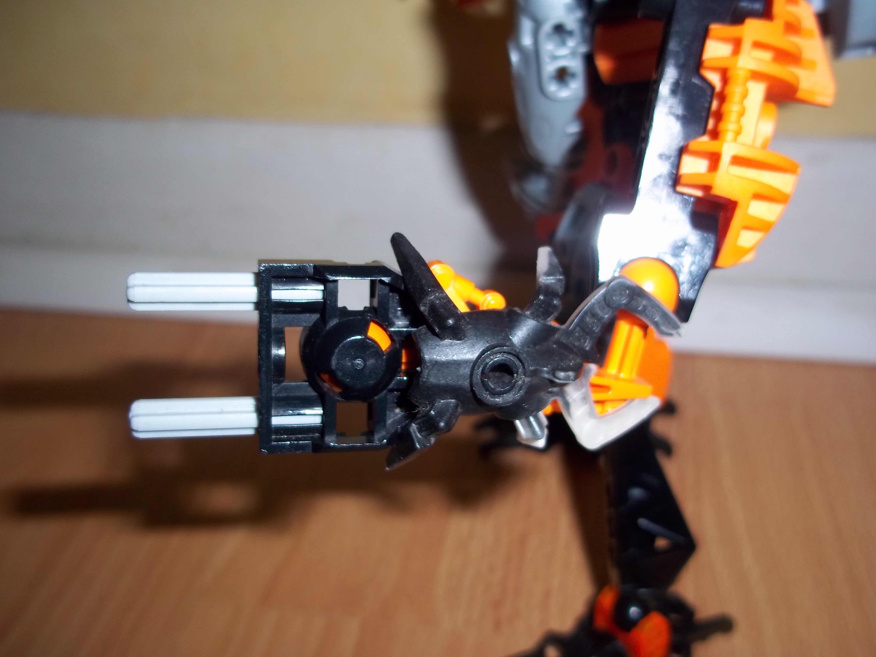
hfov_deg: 51.4
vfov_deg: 39.7
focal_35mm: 36
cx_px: 438
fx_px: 911
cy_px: 328
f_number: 3.1
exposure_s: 1/30
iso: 80
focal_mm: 6.5
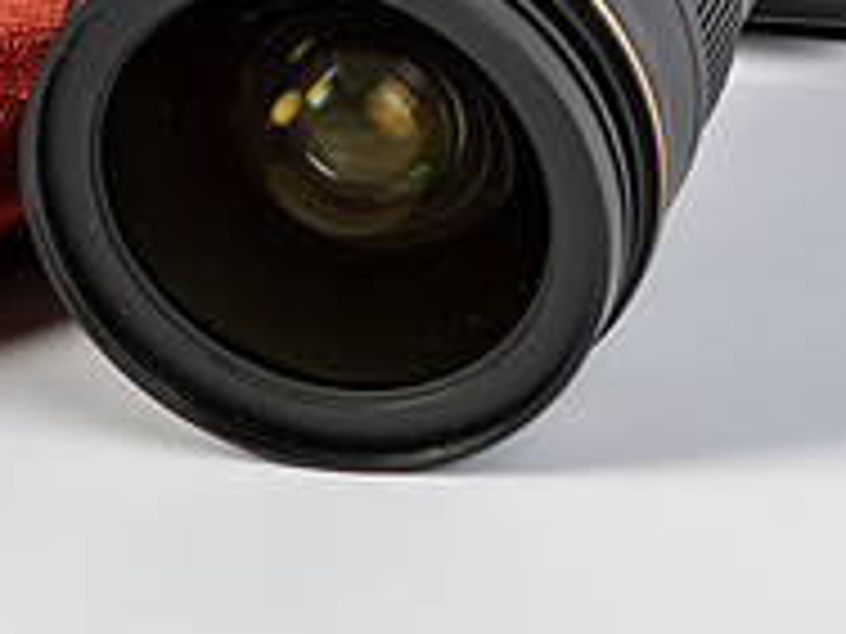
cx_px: 333
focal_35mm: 397
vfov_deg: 3.7
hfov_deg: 5.0
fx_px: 9703
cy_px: -221
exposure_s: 1/200
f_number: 8
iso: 100
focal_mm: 105
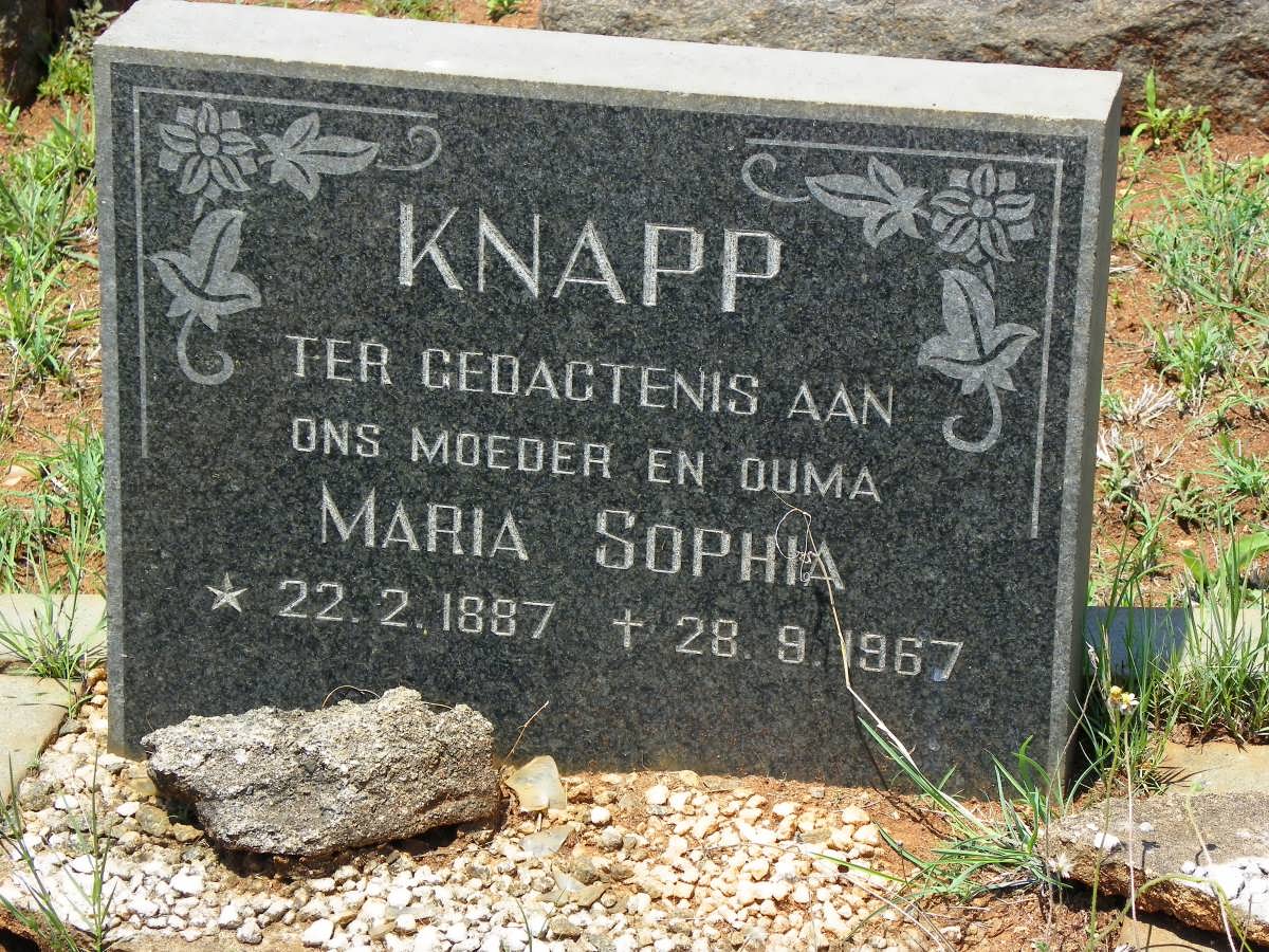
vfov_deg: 11.5
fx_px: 4729
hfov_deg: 15.3
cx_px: 634
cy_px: 476
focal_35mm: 129
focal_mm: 23
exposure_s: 1/250
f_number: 4.5
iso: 64
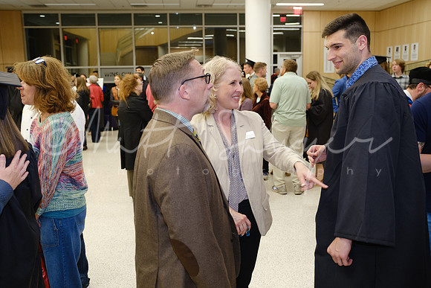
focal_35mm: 35
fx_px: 419
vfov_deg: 37.9
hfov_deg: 54.4
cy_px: 144
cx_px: 216
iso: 1600
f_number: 2.8
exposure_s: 1/150
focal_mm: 23.4
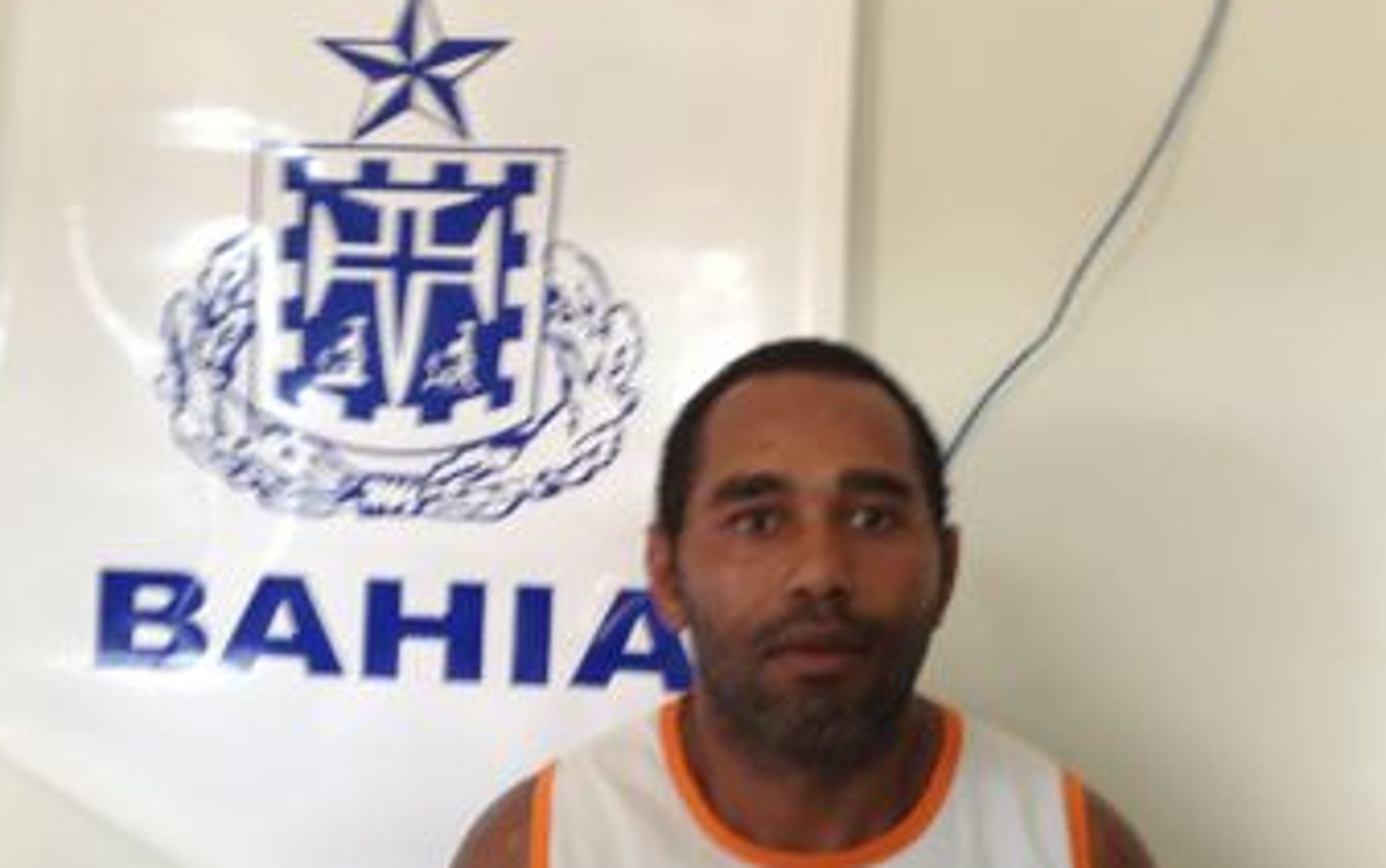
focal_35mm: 44
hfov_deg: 45.2
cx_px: 720
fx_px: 1663
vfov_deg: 29.2
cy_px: 362
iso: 80
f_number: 2.4
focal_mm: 4.28
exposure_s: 1/20
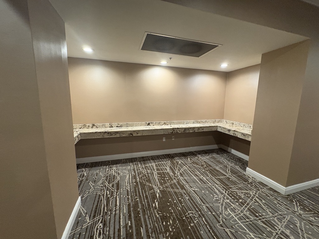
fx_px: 129
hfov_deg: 102.1
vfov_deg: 85.7
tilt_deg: -8.5
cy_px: 120
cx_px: 160
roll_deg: +0.6
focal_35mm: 14
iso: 500
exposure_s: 1/60
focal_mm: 2.22
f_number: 2.2
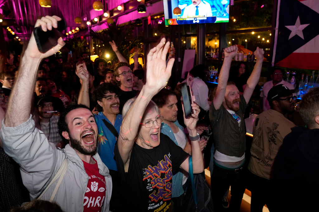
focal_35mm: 24
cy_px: 106
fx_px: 213
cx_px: 160
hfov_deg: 73.8
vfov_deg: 53.1
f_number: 4
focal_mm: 24
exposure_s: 1/30
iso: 1600
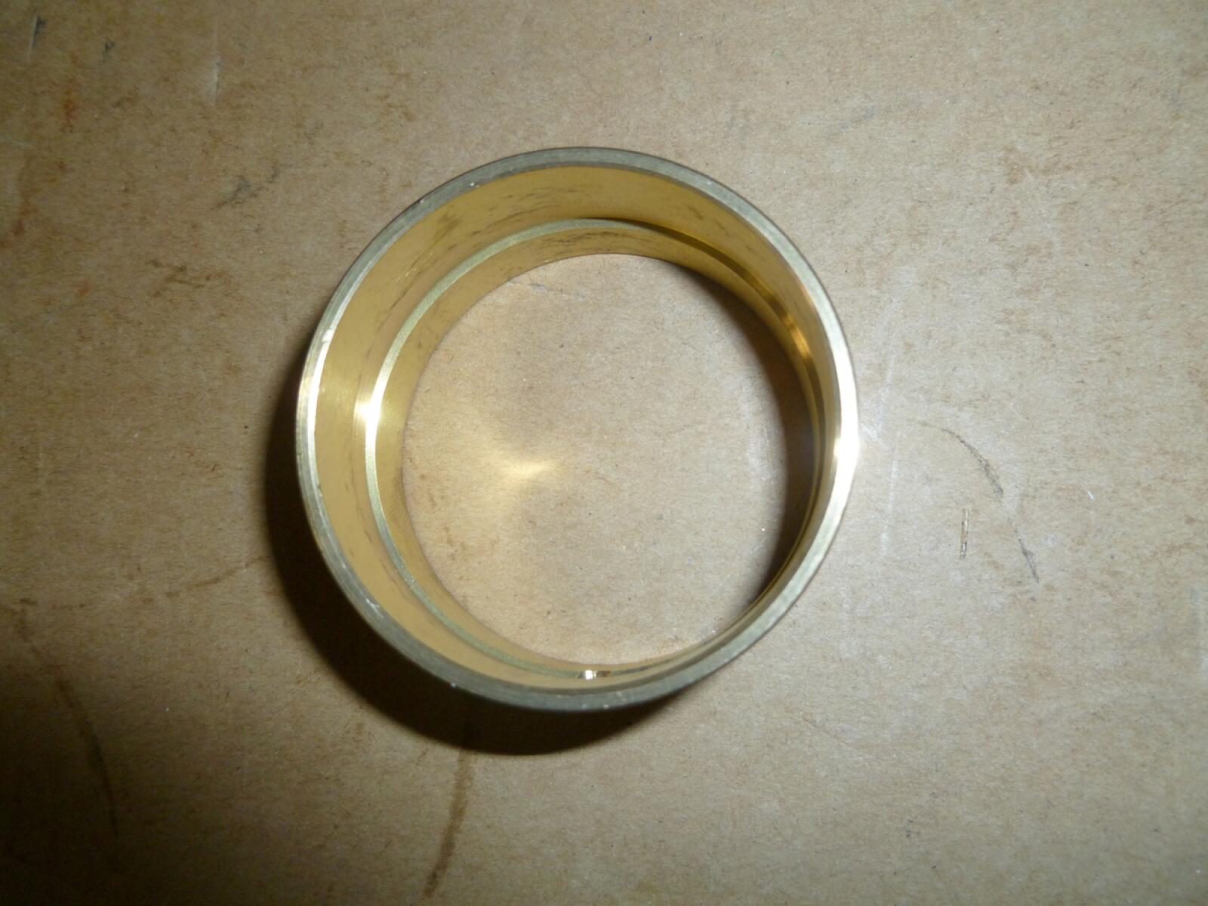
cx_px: 604
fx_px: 977
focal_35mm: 28
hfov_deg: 63.4
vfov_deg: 49.7
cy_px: 453
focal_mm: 5
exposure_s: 1/30
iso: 200
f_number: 3.3
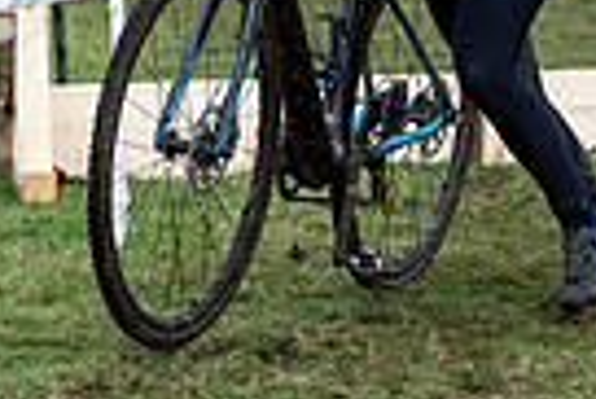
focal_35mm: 299
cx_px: 307
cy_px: -340
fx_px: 4955
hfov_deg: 6.9
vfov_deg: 4.6
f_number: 3.5
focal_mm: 70
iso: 640
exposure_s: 1/640
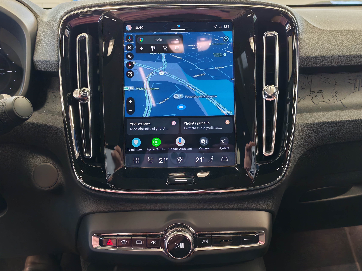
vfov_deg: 42.9
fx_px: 345
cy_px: 136
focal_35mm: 33
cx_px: 181
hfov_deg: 55.4
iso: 1600
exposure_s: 1/50
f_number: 1.9
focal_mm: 6.12
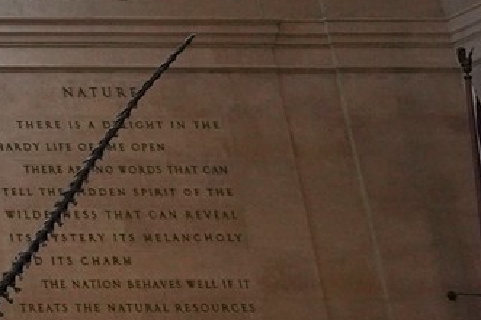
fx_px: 1615
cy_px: 112
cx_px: -841
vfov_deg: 11.3
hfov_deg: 11.8
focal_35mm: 121
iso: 3200
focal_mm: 20
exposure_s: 1/80
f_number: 10
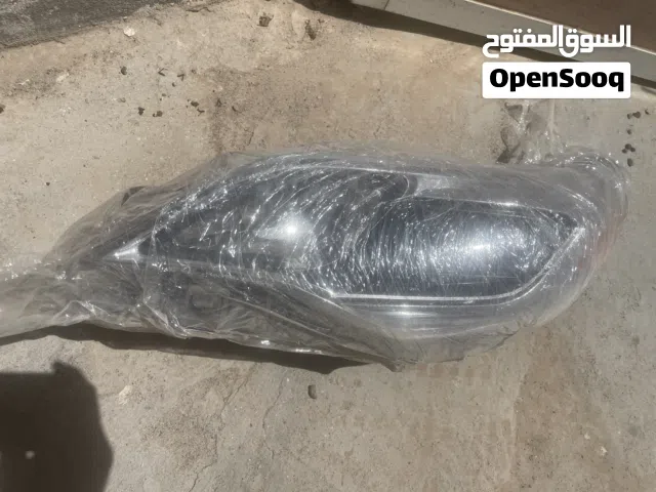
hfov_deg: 67.3
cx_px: 328
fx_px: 493
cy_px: 246
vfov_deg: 53.1
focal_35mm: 26
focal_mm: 4.2
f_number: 1.6
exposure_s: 1/9091
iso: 32
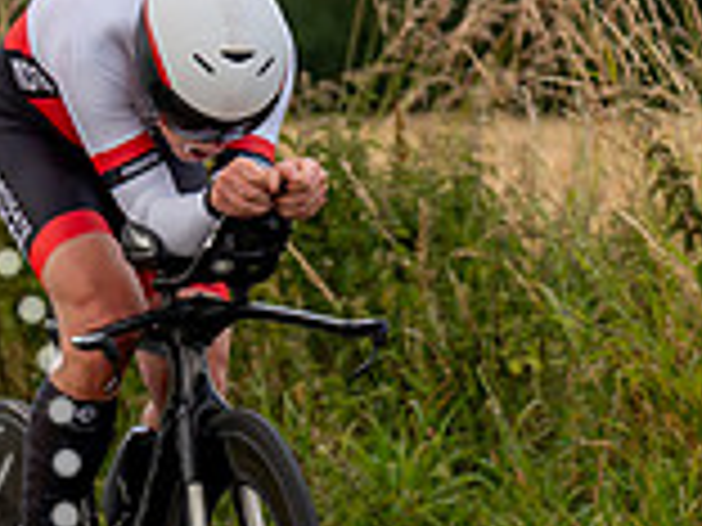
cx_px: 125
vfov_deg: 2.8
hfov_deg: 3.8
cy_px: 389
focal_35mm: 526
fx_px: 10667
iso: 250
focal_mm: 112
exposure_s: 1/800
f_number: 2.8
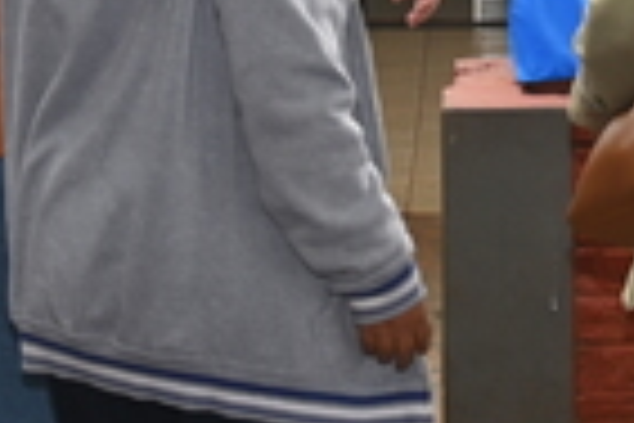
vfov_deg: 6.2
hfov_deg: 9.5
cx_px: 328
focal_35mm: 217
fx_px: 3821
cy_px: -295
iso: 100
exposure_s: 1/100
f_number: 4
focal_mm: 34
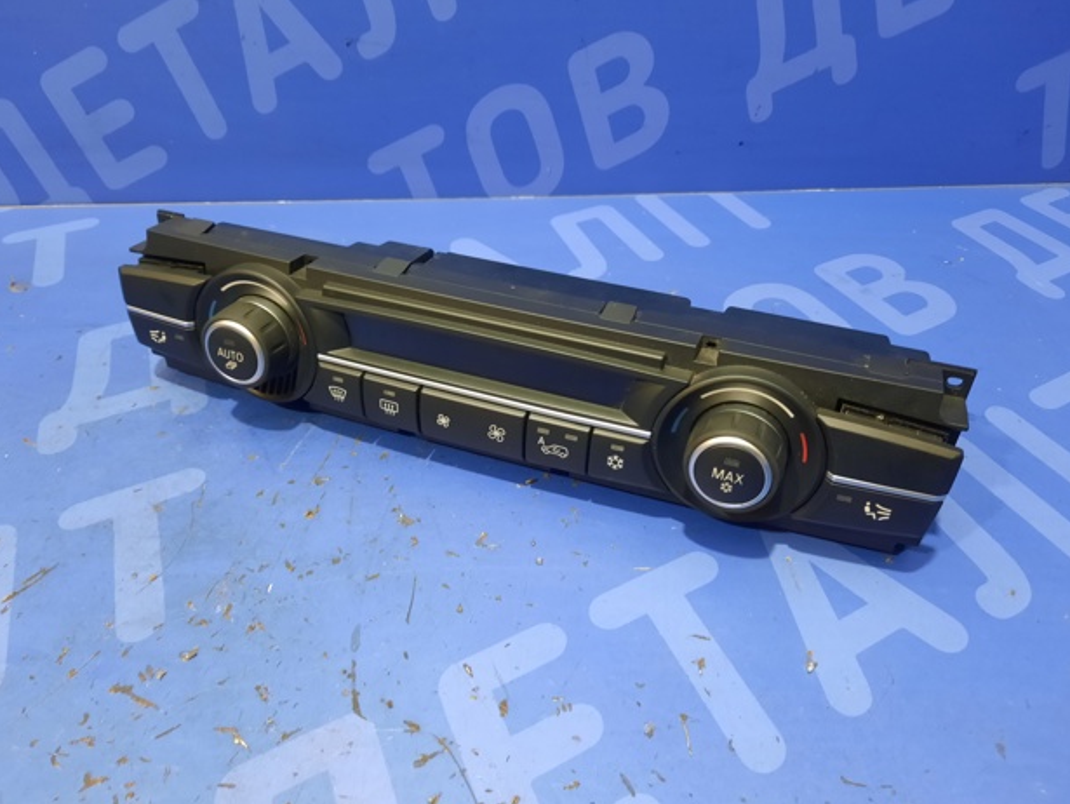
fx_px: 804
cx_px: 518
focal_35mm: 26
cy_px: 400
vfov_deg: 53.1
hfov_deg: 67.3
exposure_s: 1/25
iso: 400
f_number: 2
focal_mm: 4.6
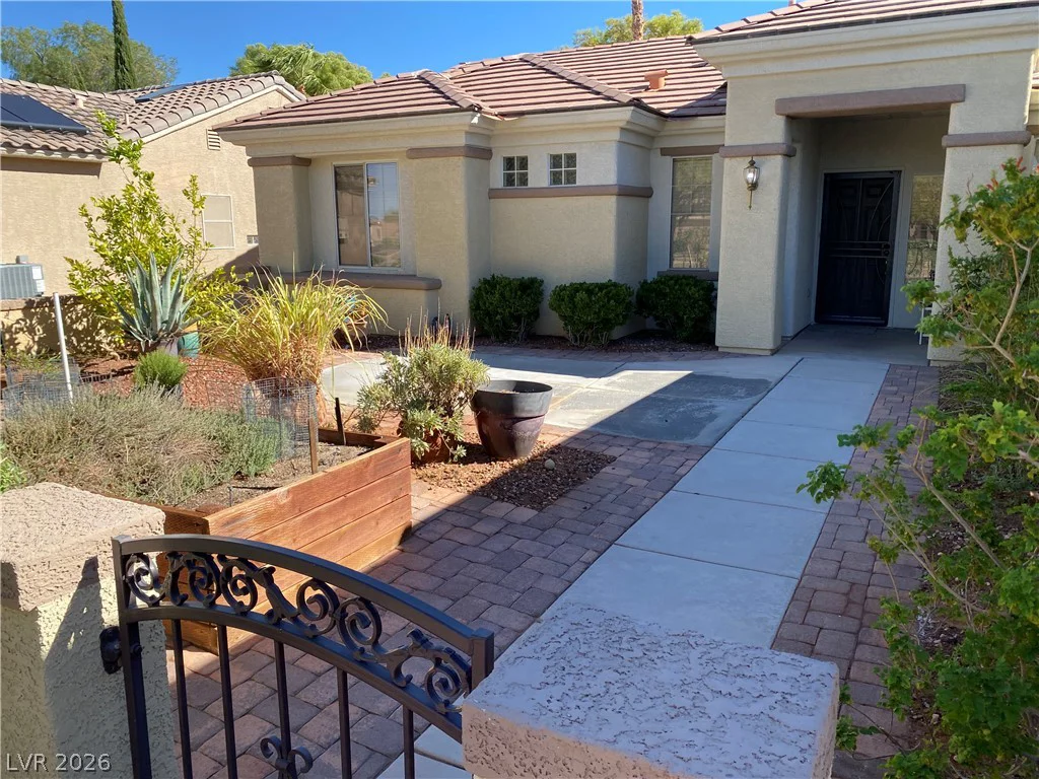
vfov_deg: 53.1
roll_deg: +0.7
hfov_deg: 67.3
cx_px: 520
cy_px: 390
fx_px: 780
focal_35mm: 26
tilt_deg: -7.6
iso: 32
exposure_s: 1/1193
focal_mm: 4.25
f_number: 1.8
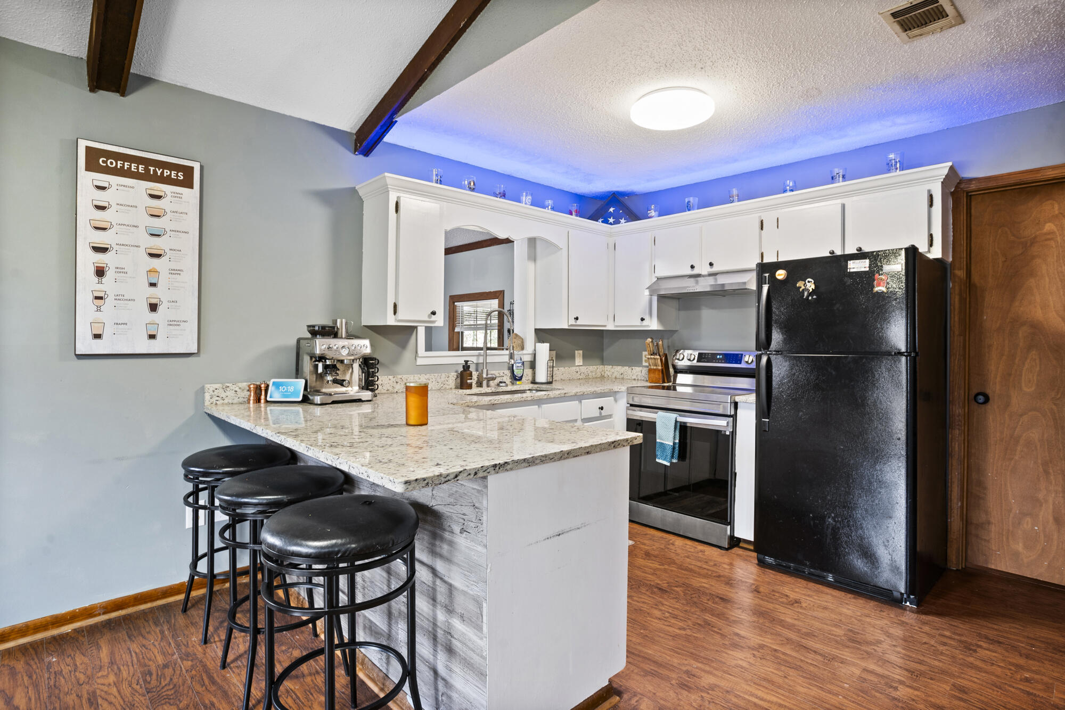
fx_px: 533
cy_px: 355
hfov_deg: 90.0
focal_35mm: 18
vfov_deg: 67.4
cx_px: 532
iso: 500
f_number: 8
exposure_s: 1/1.25
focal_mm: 18
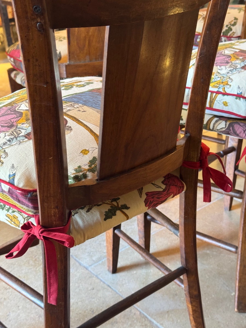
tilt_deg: -25.5
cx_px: 123
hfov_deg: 30.3
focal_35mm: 48
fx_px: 455
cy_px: 164
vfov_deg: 39.7
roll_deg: +3.1
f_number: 1.78
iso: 250
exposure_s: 1/33
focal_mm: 6.76
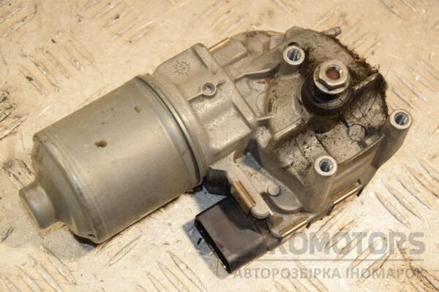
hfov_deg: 20.6
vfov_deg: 13.8
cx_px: 220
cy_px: 146
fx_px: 1207
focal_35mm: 99
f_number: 5.6
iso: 800
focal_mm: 66
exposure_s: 1/200
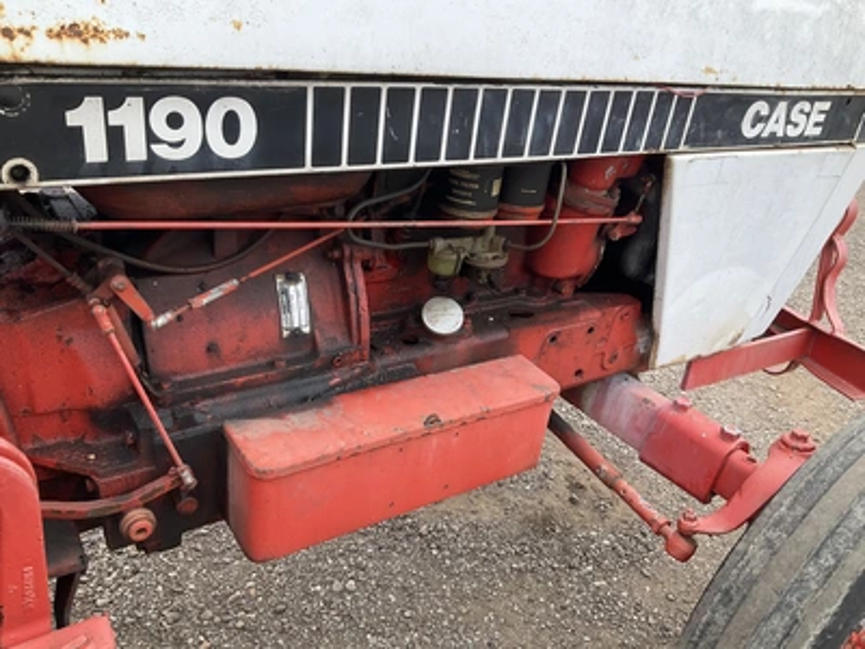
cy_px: 324
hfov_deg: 61.7
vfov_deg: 48.2
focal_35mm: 29
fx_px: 725
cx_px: 432
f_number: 1.8
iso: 25
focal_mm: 3
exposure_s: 1/397
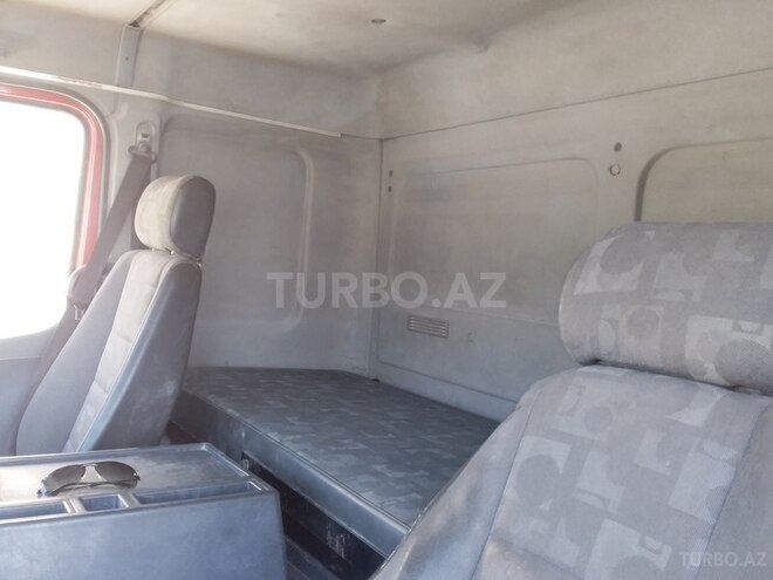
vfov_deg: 45.4
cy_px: 290
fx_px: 692
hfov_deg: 58.4
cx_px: 386
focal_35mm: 31
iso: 80
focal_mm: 3.3
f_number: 2.2
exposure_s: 1/60
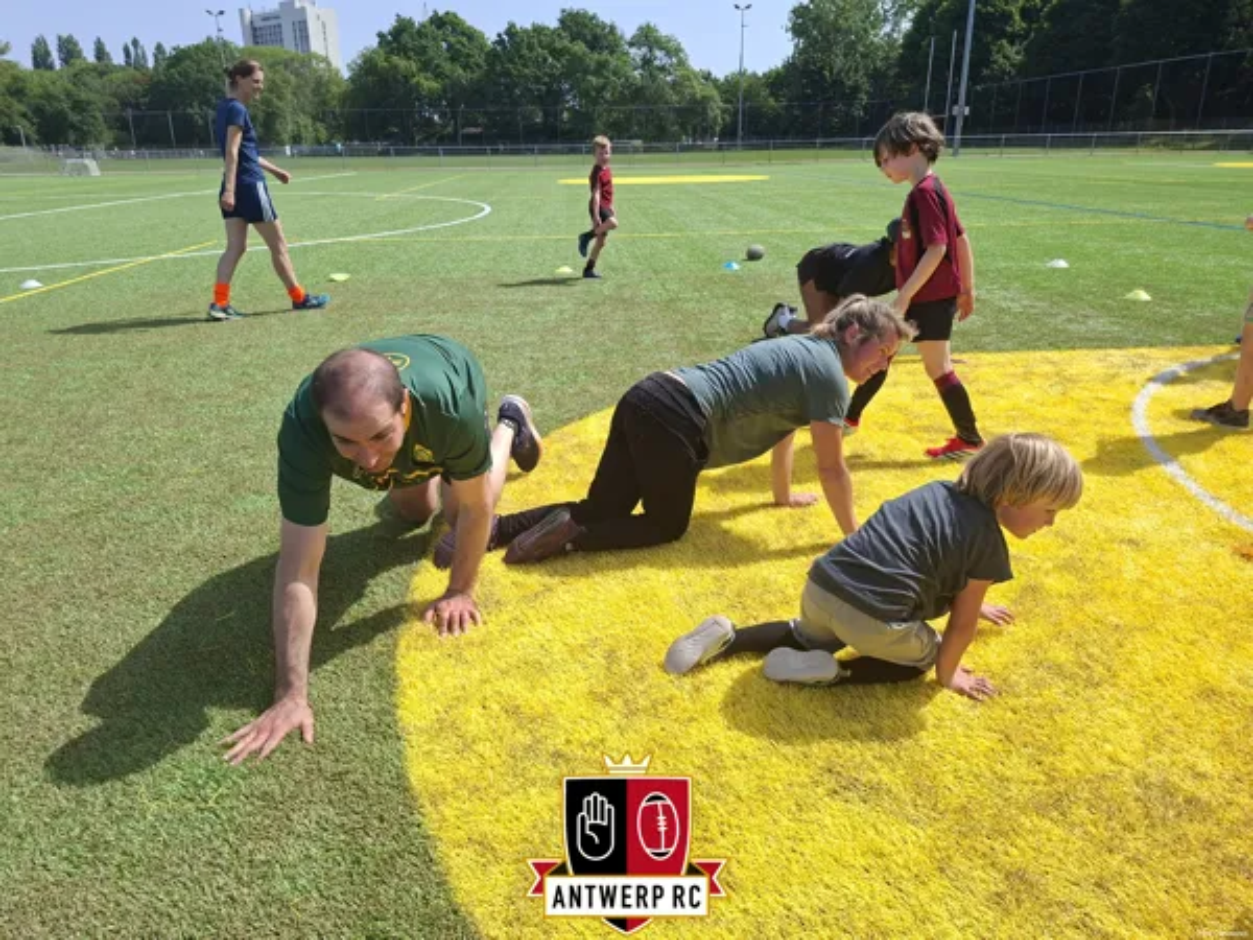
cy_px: 470
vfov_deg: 58.9
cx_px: 626
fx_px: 833
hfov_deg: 73.9
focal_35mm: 23
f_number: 1.8
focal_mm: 5.54
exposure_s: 1/1645
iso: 50
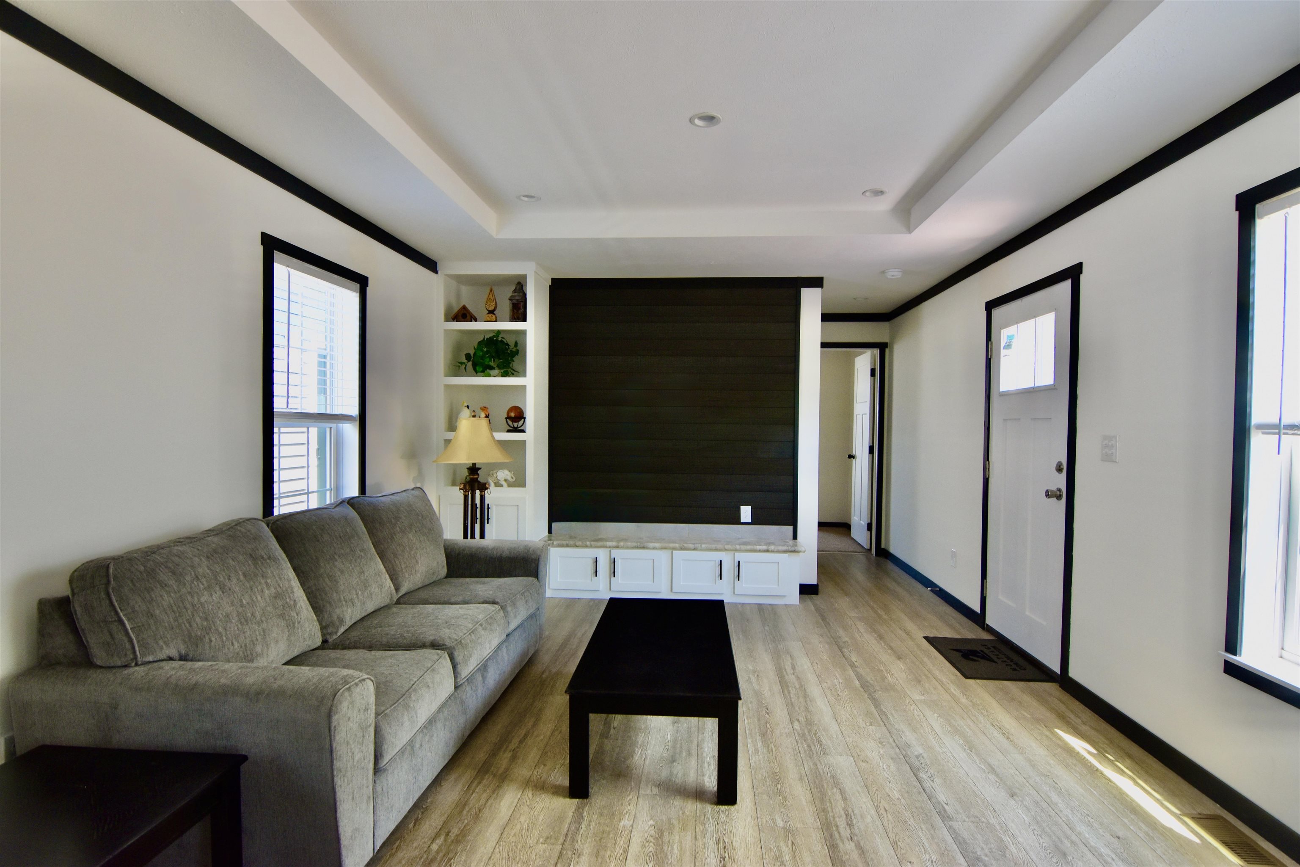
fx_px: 650
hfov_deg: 90.0
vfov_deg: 67.4
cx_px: 650
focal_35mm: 18
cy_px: 434
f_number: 5.6
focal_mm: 12
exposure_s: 1/125
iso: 800
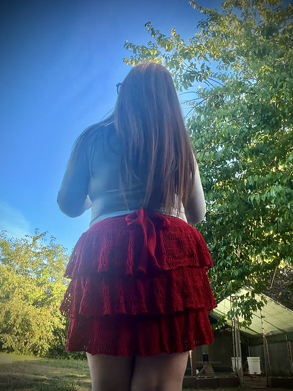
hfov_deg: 46.8
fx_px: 339
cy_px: 196
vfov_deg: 60.0
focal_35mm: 30
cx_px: 146
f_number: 1.9
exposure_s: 1/242
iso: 25
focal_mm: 2.71
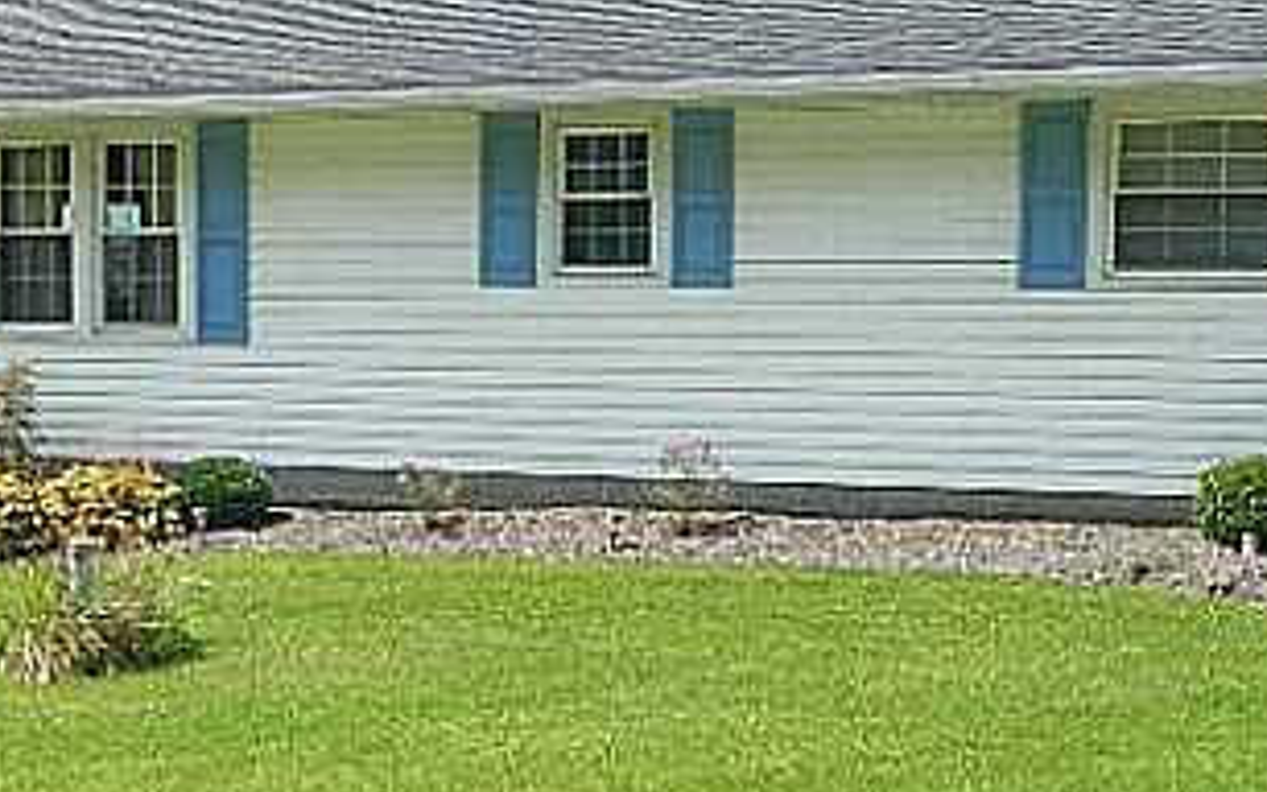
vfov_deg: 18.9
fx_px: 2383
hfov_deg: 29.2
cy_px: 437
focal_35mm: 69
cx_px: 272
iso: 110
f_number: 3.1
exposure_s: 1/800
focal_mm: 4.5
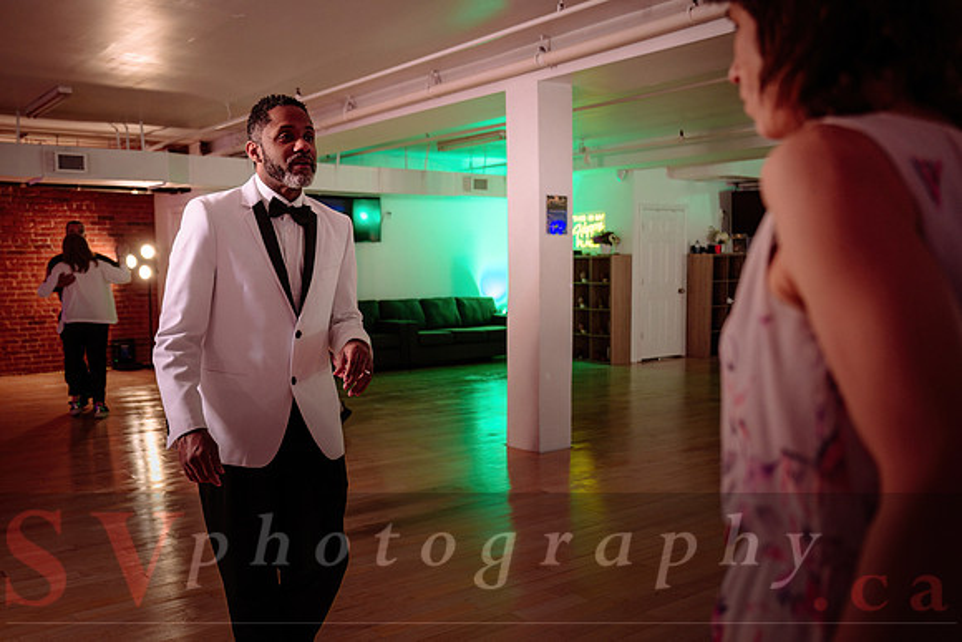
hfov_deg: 56.8
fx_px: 887
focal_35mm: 33
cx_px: 421
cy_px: 346
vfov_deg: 39.7
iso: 640
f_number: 2.8
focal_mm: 29.5
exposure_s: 1/160
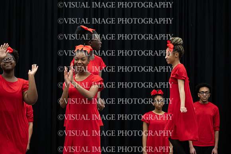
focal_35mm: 126
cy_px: 77
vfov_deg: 10.9
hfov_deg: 16.3
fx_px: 808
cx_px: 116
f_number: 6.3
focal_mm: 126
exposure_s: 1/125
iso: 8000
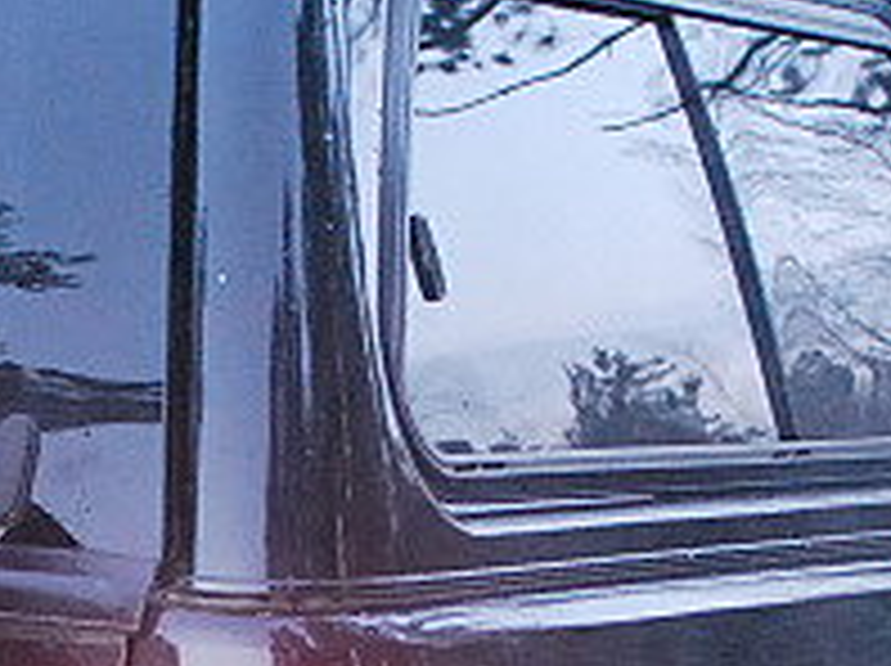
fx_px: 4011
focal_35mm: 156
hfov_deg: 12.5
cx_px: 14
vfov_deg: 9.3
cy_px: 875
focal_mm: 22
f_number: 4
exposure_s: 1/25
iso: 1600
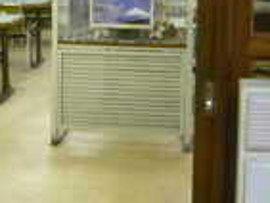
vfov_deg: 14.9
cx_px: 0
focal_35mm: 98
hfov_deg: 19.4
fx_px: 765
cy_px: 16
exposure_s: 1/25
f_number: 2.8
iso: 400
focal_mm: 5.5
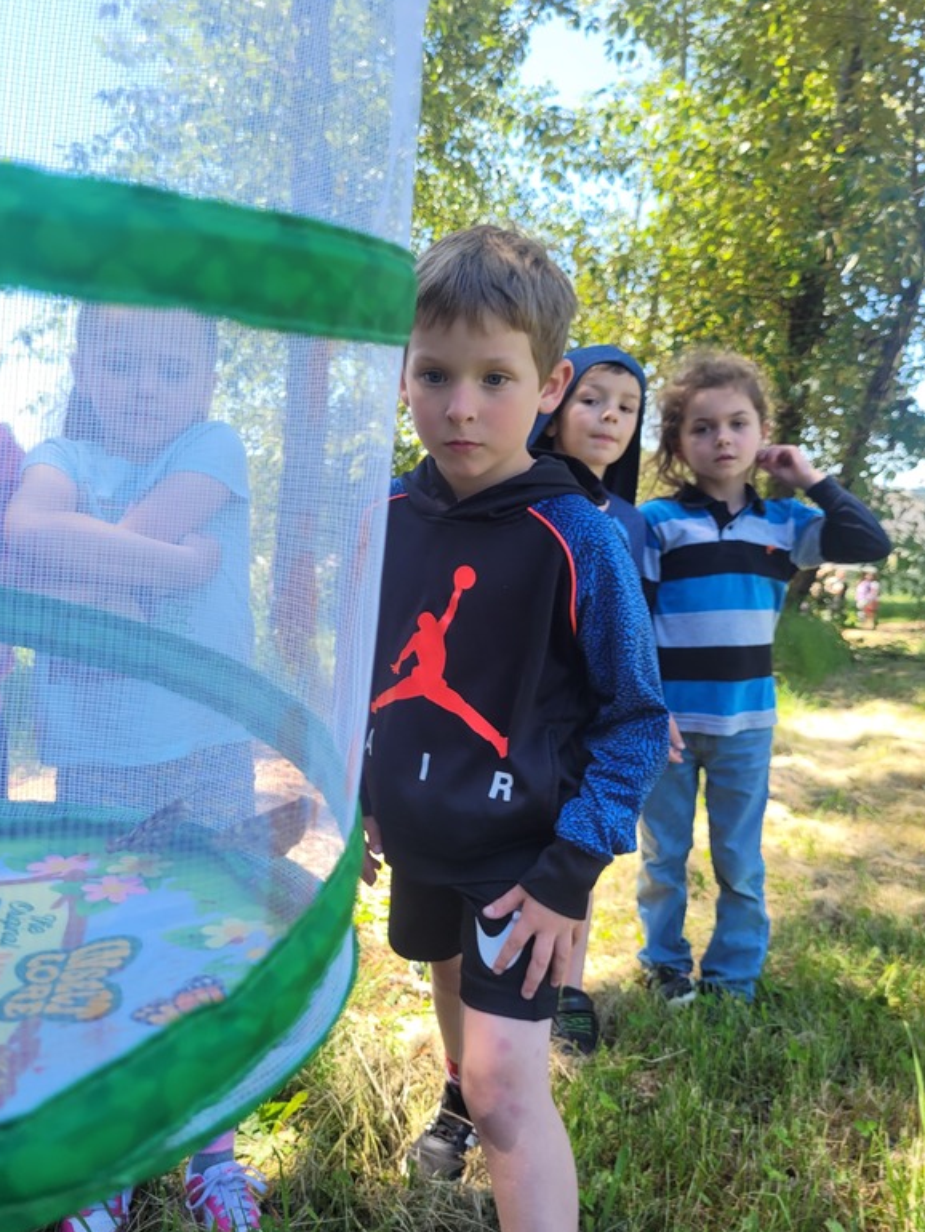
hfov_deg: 51.4
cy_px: 597
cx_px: 454
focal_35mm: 27
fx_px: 961
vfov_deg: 65.3
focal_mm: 5.4
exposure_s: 1/322
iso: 40
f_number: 1.8
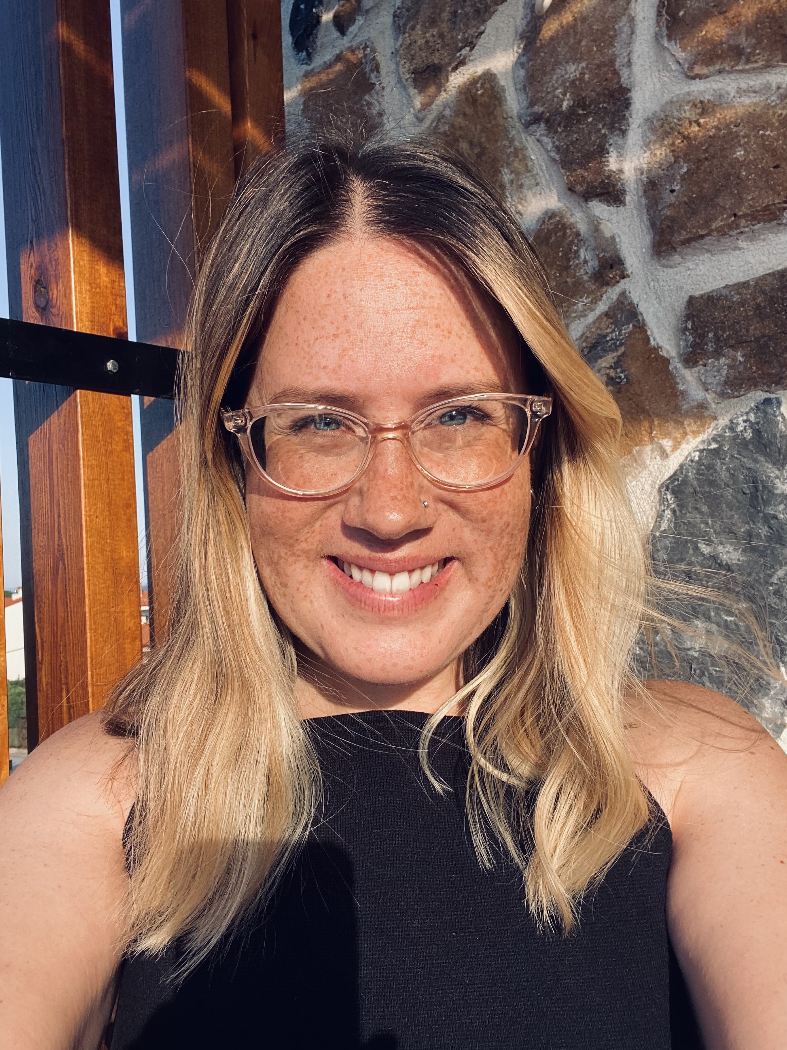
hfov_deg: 46.8
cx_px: 394
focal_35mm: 30
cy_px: 525
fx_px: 909
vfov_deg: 60.0
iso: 25
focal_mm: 2.71
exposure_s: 1/693
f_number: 2.2
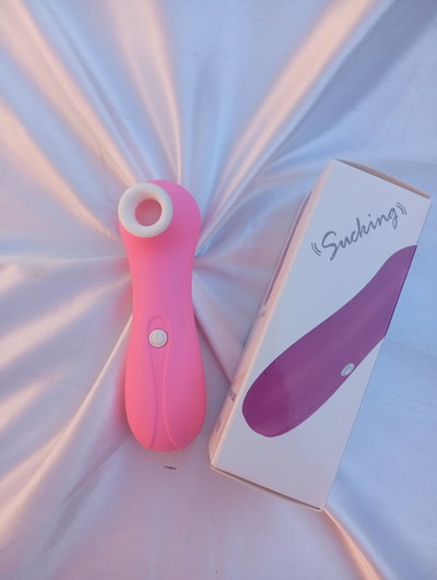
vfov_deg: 65.2
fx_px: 453
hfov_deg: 51.5
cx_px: 218
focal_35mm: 27
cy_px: 290
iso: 51
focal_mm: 3.98
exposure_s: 1/248
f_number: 1.8
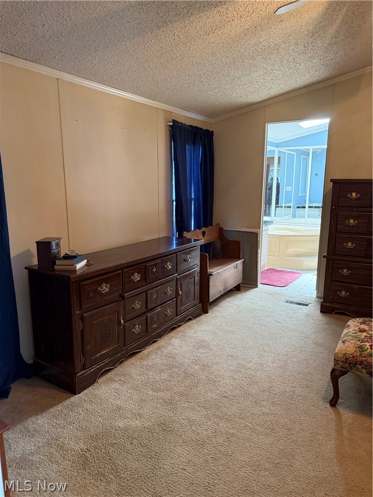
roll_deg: -0.3
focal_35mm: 24
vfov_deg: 71.6
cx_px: 186
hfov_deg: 56.8
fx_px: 345
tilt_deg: -9.4
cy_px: 248
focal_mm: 6.76
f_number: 1.78
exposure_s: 1/60
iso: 400
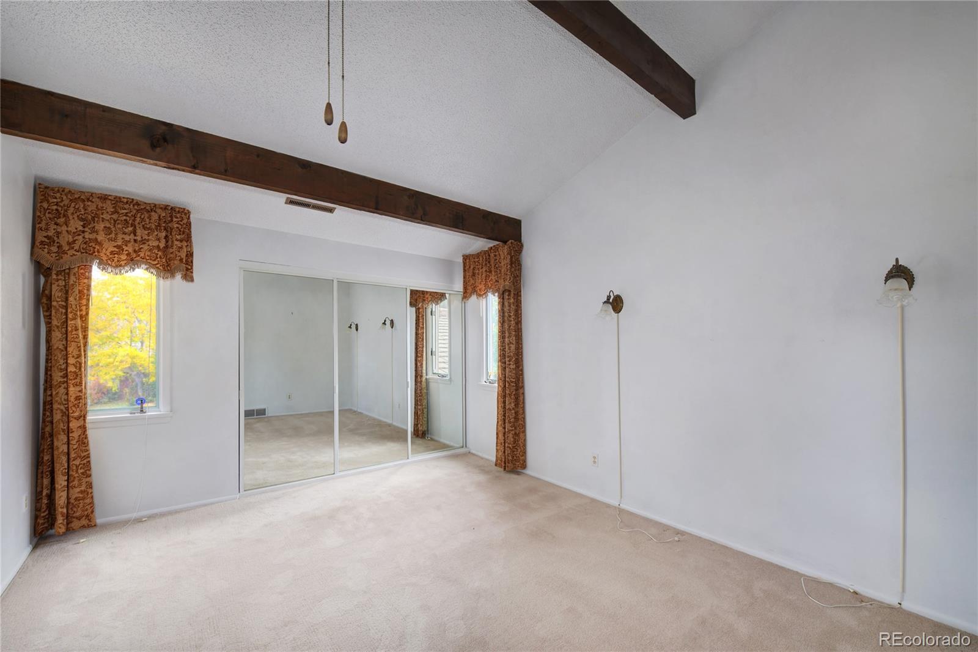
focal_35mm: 14
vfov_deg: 81.2
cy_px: 326
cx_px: 489
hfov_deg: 104.3
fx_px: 380
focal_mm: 14
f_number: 8
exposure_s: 1/10
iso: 400
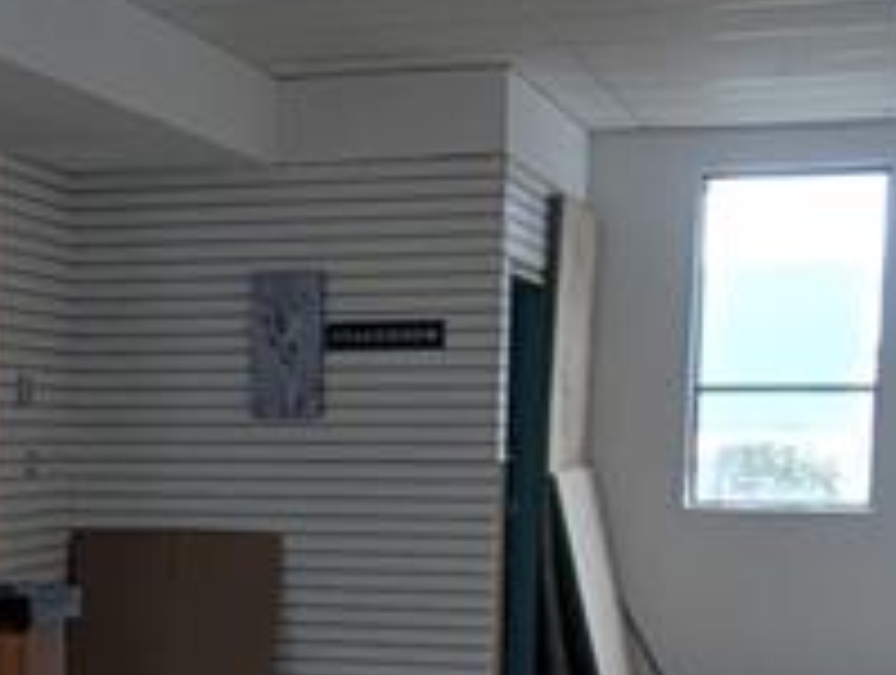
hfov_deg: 23.2
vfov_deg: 17.5
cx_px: 81
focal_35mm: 82
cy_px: 724
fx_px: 2126
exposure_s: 1/61
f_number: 2.2
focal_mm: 2.35
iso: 56
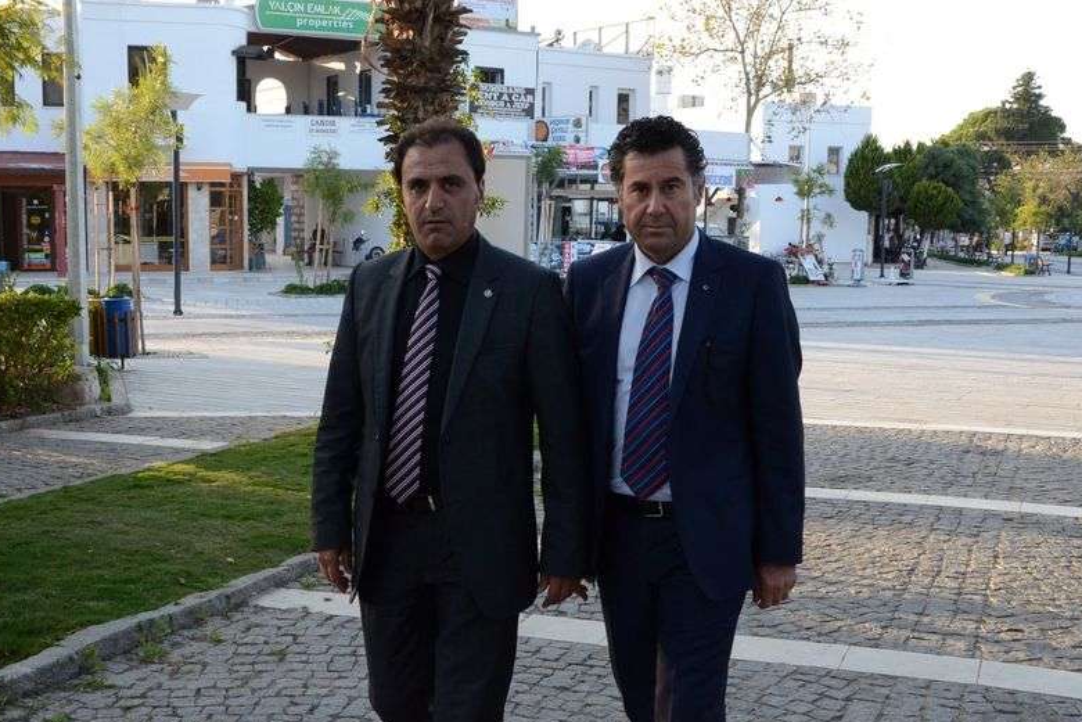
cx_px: 539
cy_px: 366
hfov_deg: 42.7
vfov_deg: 29.3
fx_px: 1383
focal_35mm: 46
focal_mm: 30
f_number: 10
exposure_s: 1/400
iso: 2000
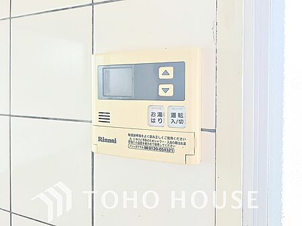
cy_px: 113
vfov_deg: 58.9
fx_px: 201
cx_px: 151
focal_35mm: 23
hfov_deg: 73.9
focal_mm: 6.3
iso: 100
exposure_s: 1/101
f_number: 1.7
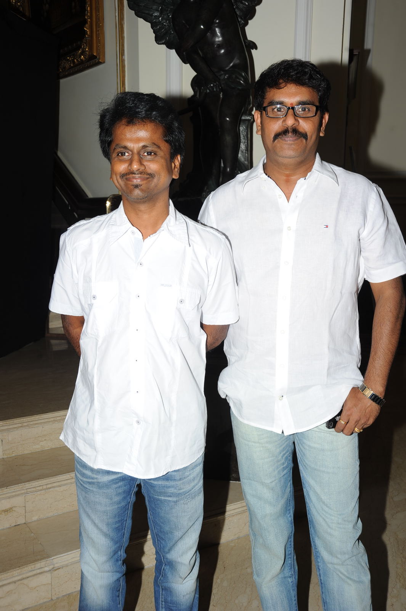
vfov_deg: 48.5
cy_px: 306
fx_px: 677
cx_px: 203
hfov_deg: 33.4
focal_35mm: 40
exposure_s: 1/125
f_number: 8
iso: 200
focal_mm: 40
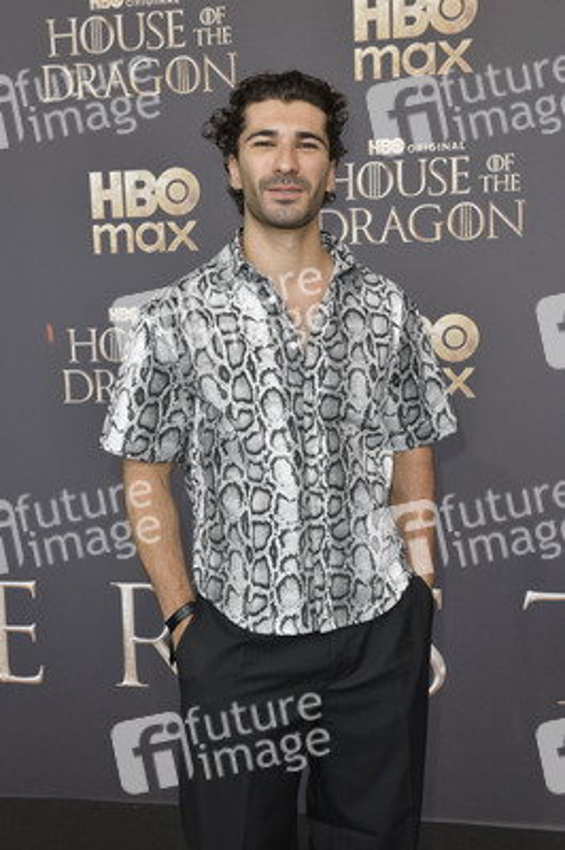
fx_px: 1038
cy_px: 425
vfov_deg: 44.5
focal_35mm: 44
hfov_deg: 30.5
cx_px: 282
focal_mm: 44
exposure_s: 1/250
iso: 400
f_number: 6.3
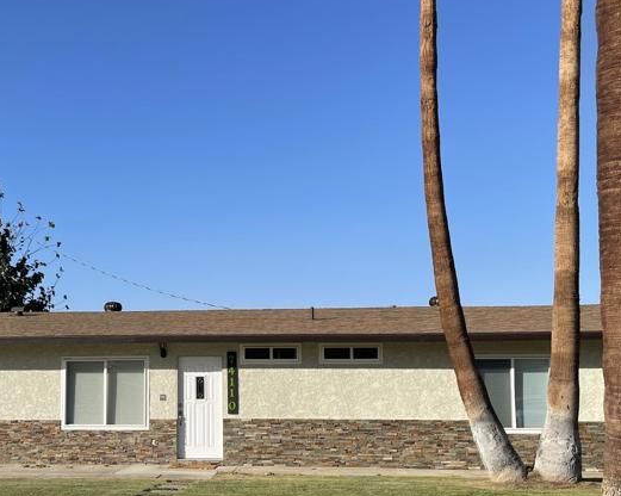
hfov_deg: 38.2
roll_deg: +0.2
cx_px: 188
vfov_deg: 31.3
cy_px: 309
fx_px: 882
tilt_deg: +5.3
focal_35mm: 48
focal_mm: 5.1
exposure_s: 1/3448
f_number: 1.6
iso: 32
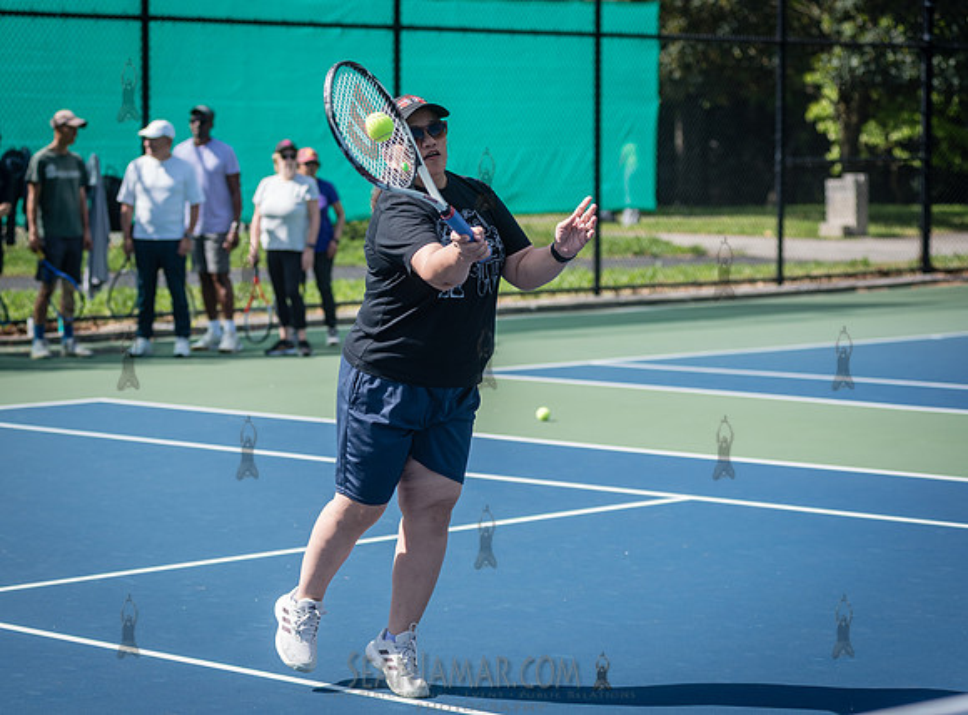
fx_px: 2900
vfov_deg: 14.0
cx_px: 401
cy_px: 336
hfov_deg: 18.9
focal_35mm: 104
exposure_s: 1/1000
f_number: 4
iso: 200
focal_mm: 92
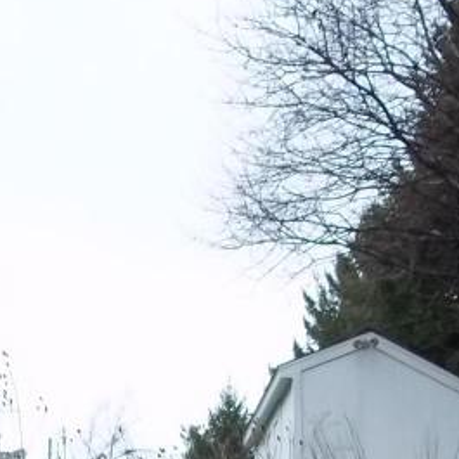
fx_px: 1845
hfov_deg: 14.1
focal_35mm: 123
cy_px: 639
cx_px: 55
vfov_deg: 13.5
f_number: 3.1
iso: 160
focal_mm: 6.5
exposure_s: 1/400
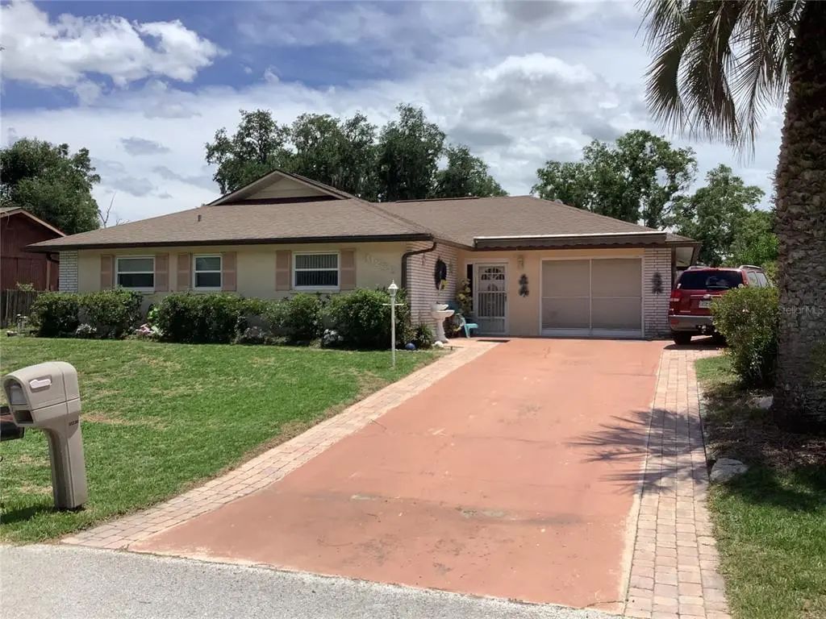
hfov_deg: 58.4
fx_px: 740
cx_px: 413
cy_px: 310
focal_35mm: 31
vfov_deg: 45.4
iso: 25
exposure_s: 1/2262
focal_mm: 3.3
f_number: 2.4
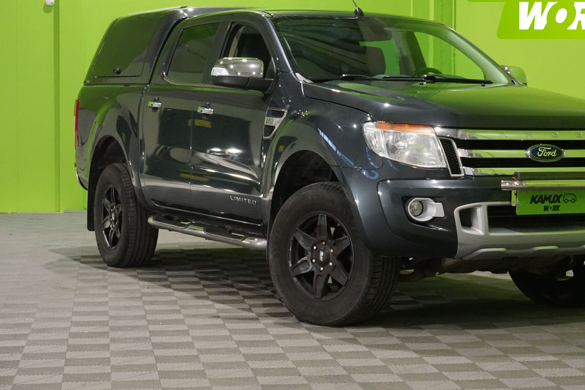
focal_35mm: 87
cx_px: 360
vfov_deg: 15.7
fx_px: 1414
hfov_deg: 23.3
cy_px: 162
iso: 6400
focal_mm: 70
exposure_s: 1/50
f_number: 14
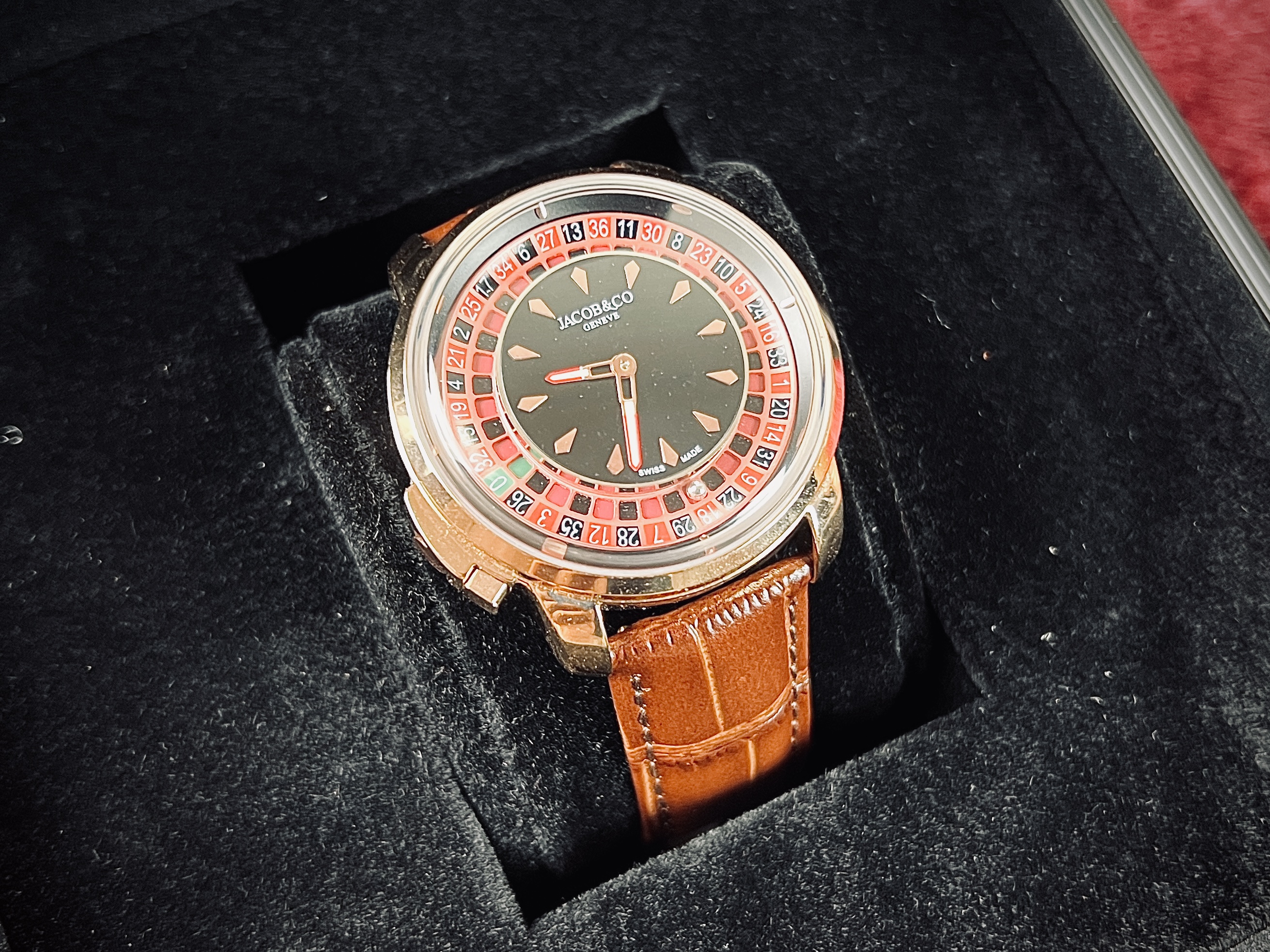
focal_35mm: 26
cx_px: 635
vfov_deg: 53.1
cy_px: 476
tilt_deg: -70.0
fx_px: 954
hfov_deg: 67.3
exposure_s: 1/33
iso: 400
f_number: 1.5
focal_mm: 5.7
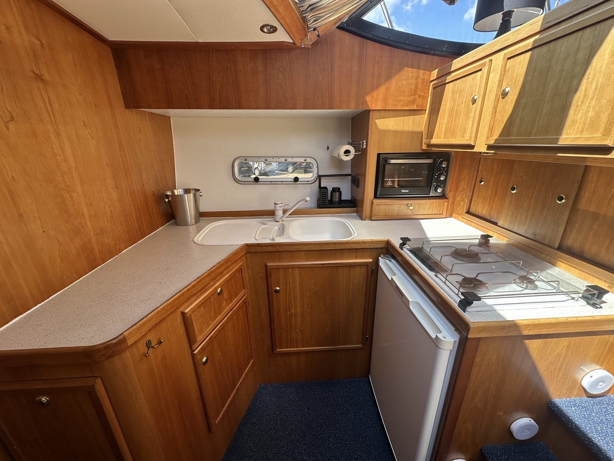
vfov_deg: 85.7
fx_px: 248
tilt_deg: -19.4
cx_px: 307
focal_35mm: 14
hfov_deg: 102.1
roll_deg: +1.2
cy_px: 230
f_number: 2.2
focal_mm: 2.22
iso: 40
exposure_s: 1/124
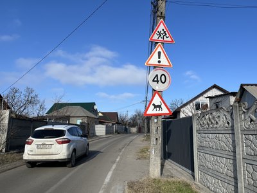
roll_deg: -0.8
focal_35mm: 26
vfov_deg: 53.1
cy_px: 96
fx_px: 193
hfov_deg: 67.3
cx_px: 128
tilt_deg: +9.4
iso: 50
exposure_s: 1/4651
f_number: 1.6
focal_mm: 5.1
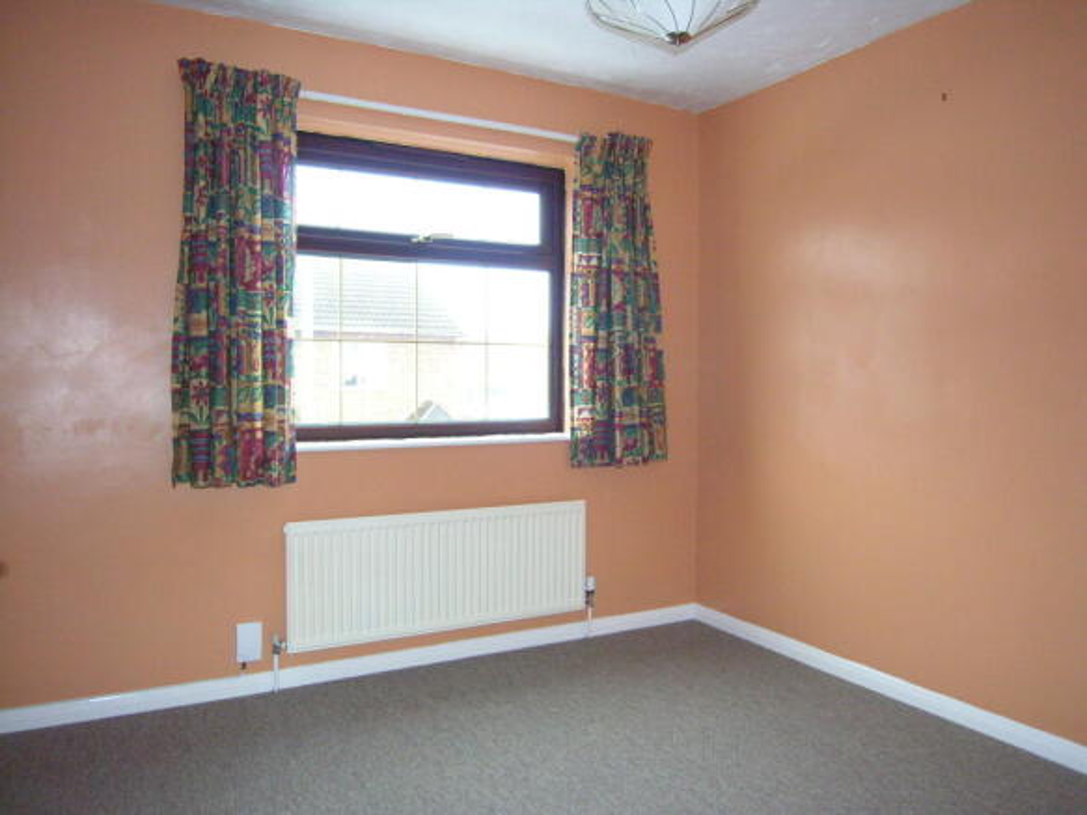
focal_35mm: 24
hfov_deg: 71.6
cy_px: 408
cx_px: 544
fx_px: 753
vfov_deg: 56.8
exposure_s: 1/155
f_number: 2.6
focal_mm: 6.1
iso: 400
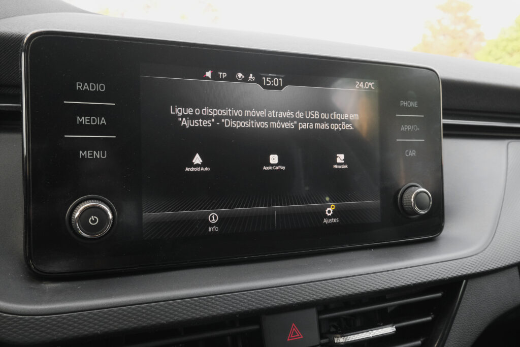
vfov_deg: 42.3
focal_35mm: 31
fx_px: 448
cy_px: 174
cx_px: 260
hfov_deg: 60.3
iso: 2000
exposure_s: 1/80
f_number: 9
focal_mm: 20.9
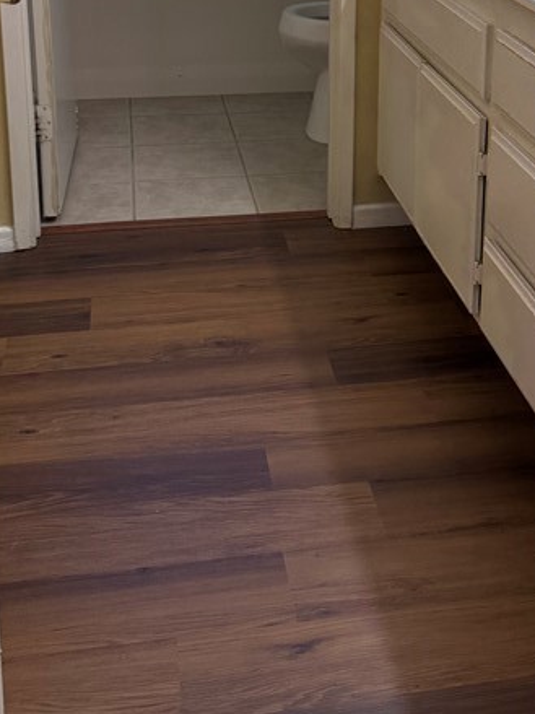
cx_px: 403
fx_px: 1155
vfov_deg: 32.6
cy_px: 65
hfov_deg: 25.8
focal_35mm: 56
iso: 125
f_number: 1.78
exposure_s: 1/208
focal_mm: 6.76
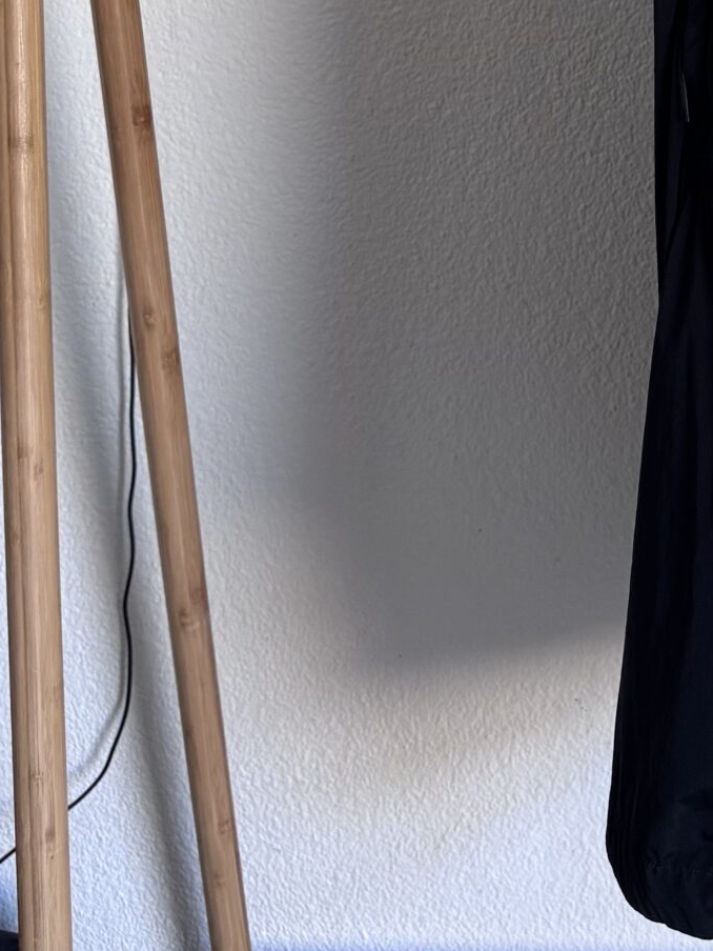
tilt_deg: -9.4
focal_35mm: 68
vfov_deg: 27.0
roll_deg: -0.3
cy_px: 2
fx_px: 1867
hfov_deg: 20.5
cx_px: 814
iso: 200
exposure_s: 1/109
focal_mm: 6.76
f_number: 1.78
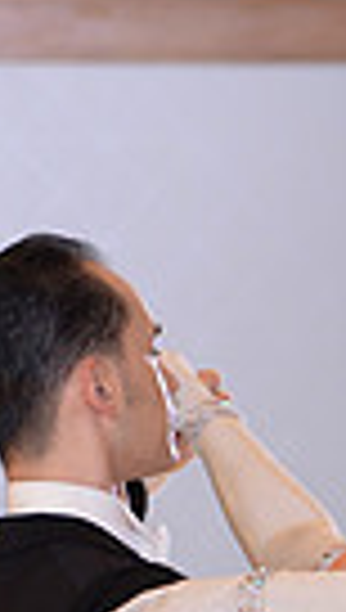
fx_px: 8683
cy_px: 1062
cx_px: 276
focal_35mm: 535
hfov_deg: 2.3
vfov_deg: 4.0
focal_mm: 120
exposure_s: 1/250
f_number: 5
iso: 1250
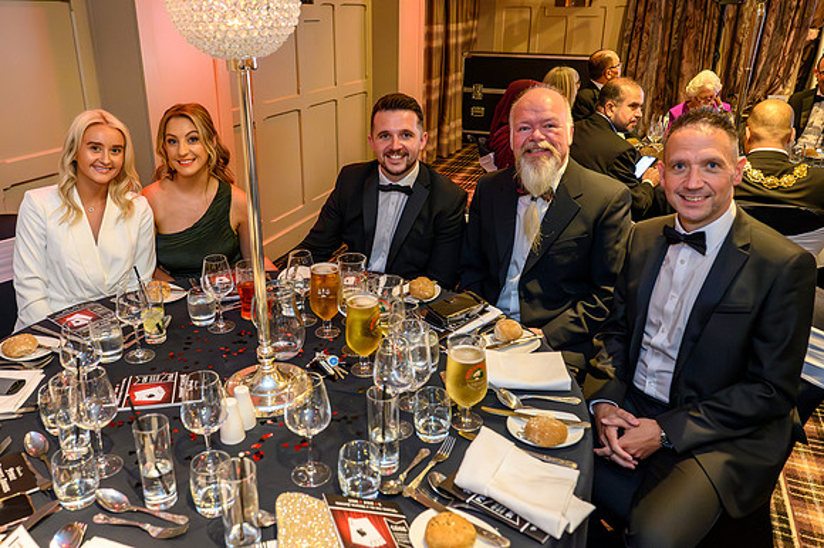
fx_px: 684
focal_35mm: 30
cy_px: 269
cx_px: 372
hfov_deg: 62.0
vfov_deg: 43.7
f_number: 4
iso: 18000
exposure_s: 1/125
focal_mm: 25.5
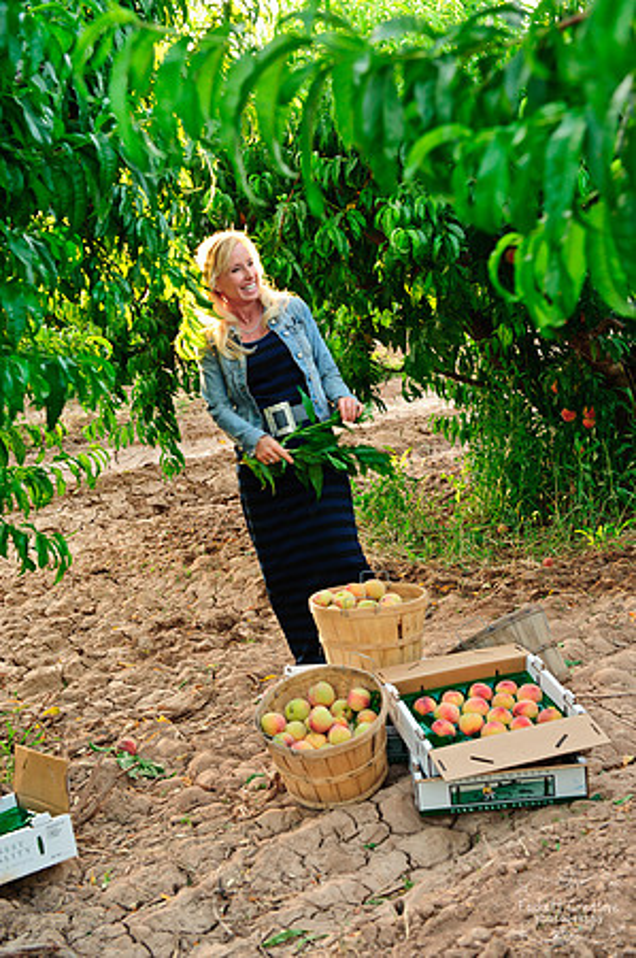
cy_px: 479
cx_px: 318
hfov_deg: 26.9
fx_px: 1328
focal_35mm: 50
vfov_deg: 39.6
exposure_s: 1/80
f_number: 6.3
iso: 400
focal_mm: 50
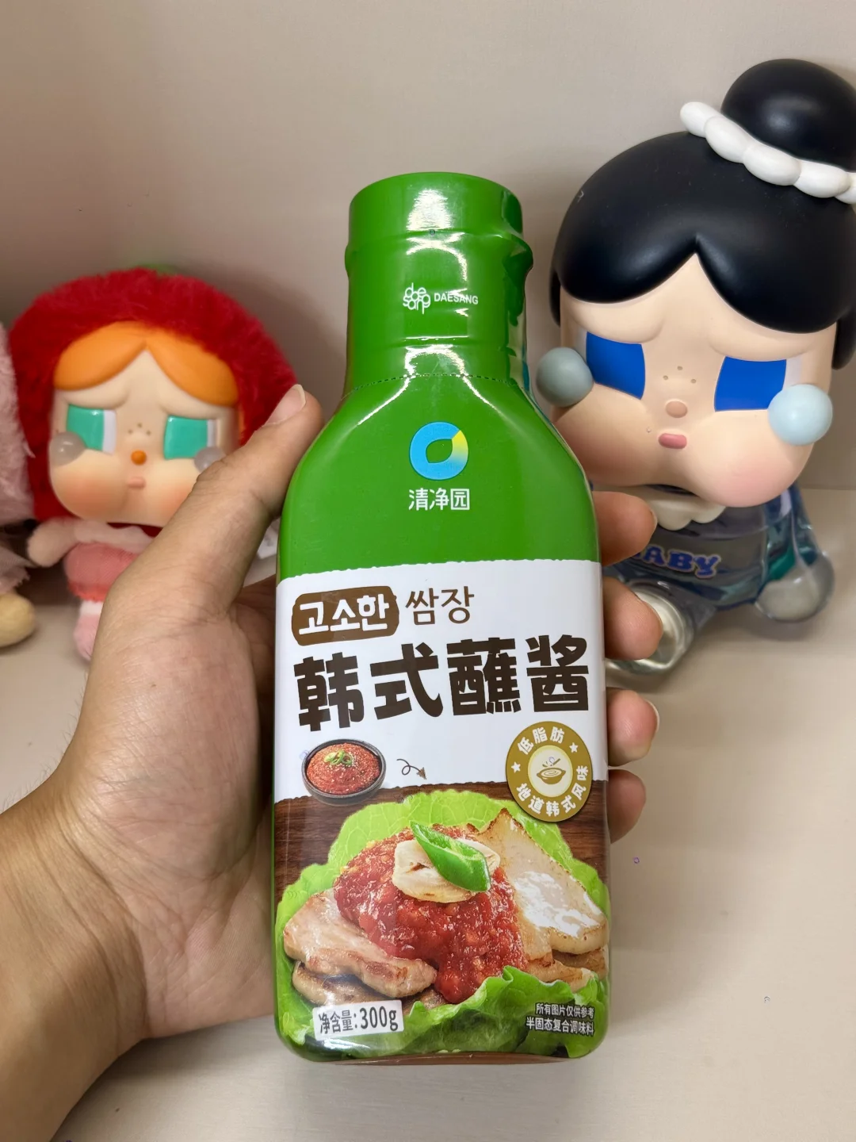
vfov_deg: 39.7
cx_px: 428
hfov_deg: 30.3
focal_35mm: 48
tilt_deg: -44.3
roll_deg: +0.1
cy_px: 571
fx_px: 1583
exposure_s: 1/100
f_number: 1.78
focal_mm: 6.76
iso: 80
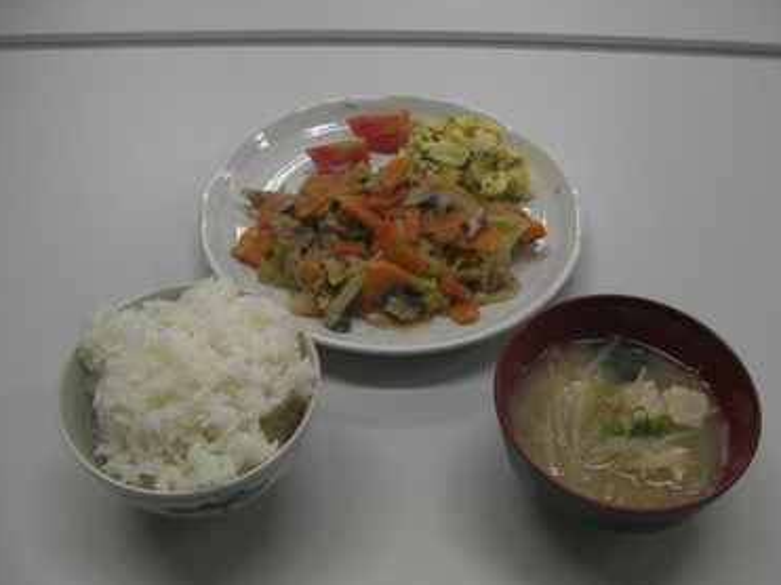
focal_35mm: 41
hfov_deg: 45.8
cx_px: 413
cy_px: 307
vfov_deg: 35.1
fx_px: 925
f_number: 3.5
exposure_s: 1/32.2
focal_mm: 6.3
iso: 50
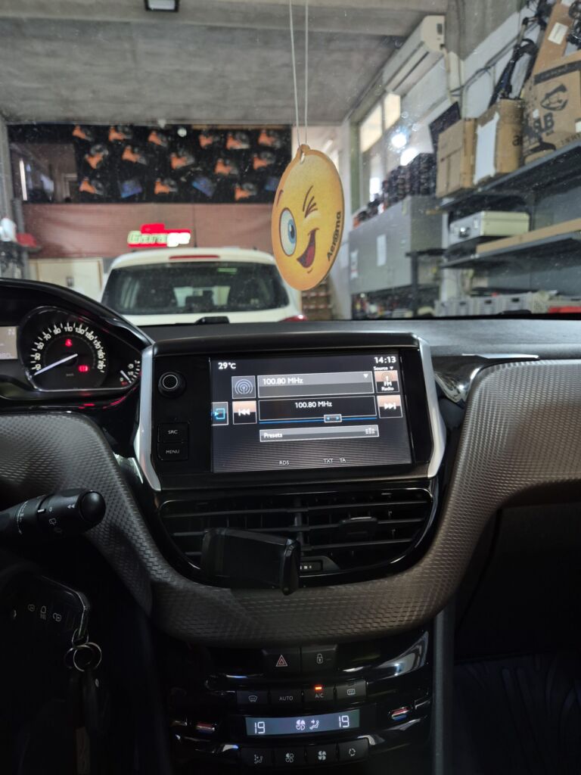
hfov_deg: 58.9
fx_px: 515
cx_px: 290
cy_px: 388
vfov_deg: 73.9
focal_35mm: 23
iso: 200
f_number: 1.8
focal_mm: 5.4
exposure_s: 1/100
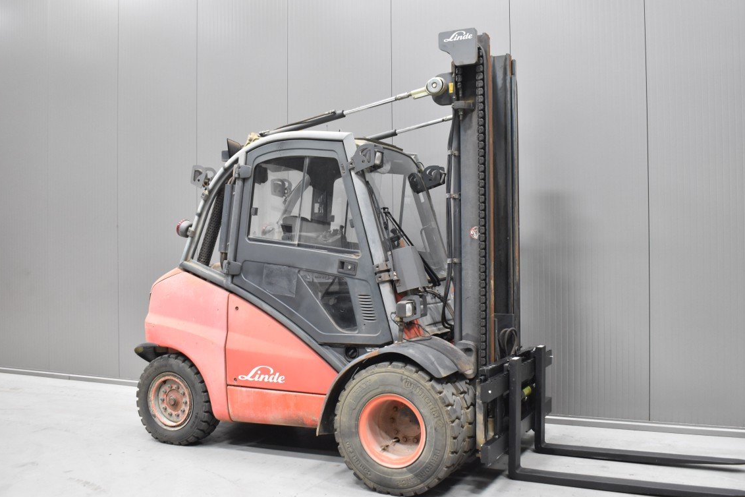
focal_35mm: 35
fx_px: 724
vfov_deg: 37.8
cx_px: 387
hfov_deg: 54.4
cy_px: 258
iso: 1600
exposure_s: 1/30
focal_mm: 22
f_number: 4.5
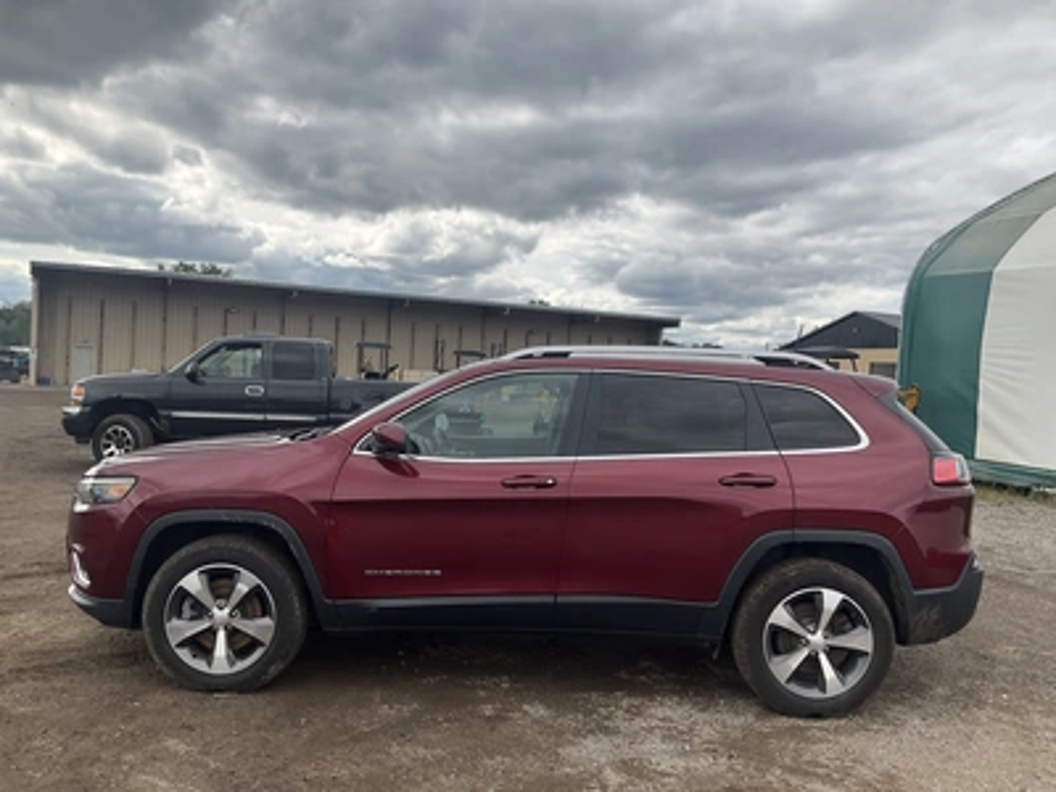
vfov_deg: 48.2
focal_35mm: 29
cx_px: 528
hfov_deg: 61.7
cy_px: 396
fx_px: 885
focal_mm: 3
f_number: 1.8
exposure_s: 1/1675
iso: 25
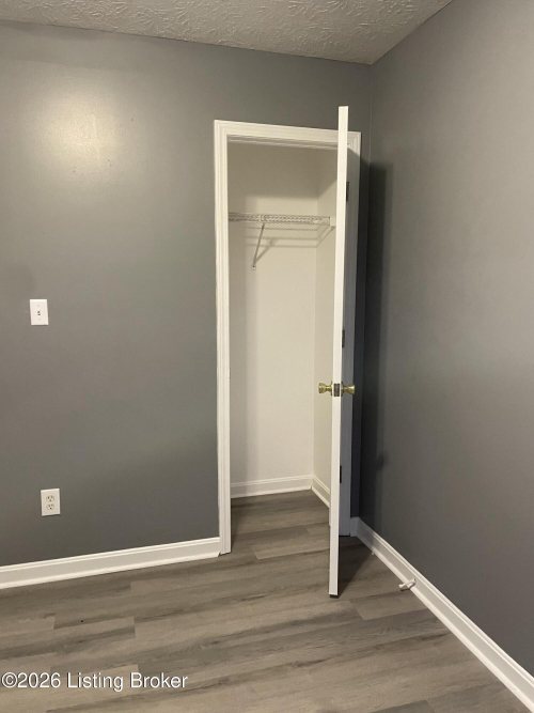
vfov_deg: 67.3
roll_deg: +0.1
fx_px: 535
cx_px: 267
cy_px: 356
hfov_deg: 53.0
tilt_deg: -8.4
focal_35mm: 26
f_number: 1.6
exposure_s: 1/40
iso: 320
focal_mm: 4.2
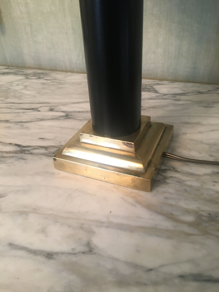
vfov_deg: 61.7
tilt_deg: -33.8
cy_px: 146
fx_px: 245
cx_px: 110
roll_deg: +4.1
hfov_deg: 48.2
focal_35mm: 29
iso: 200
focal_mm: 4.15
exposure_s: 1/33
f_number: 2.2
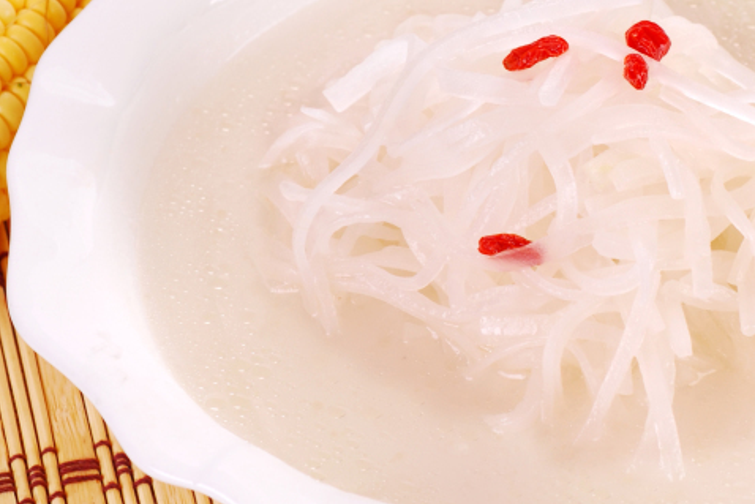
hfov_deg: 10.6
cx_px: 524
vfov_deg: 7.1
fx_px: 4049
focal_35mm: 193
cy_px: 86
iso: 100
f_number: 8
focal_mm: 60
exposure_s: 1/160
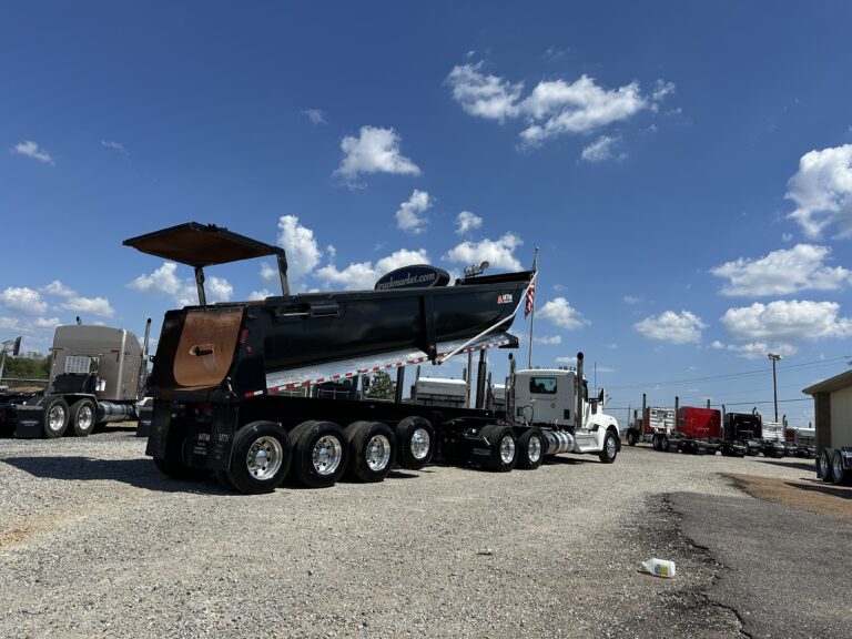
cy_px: 320
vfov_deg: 56.8
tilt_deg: +11.1
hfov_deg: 71.6
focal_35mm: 24
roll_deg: -3.2
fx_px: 591
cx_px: 426
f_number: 1.78
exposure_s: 1/6211
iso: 80
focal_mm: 6.86
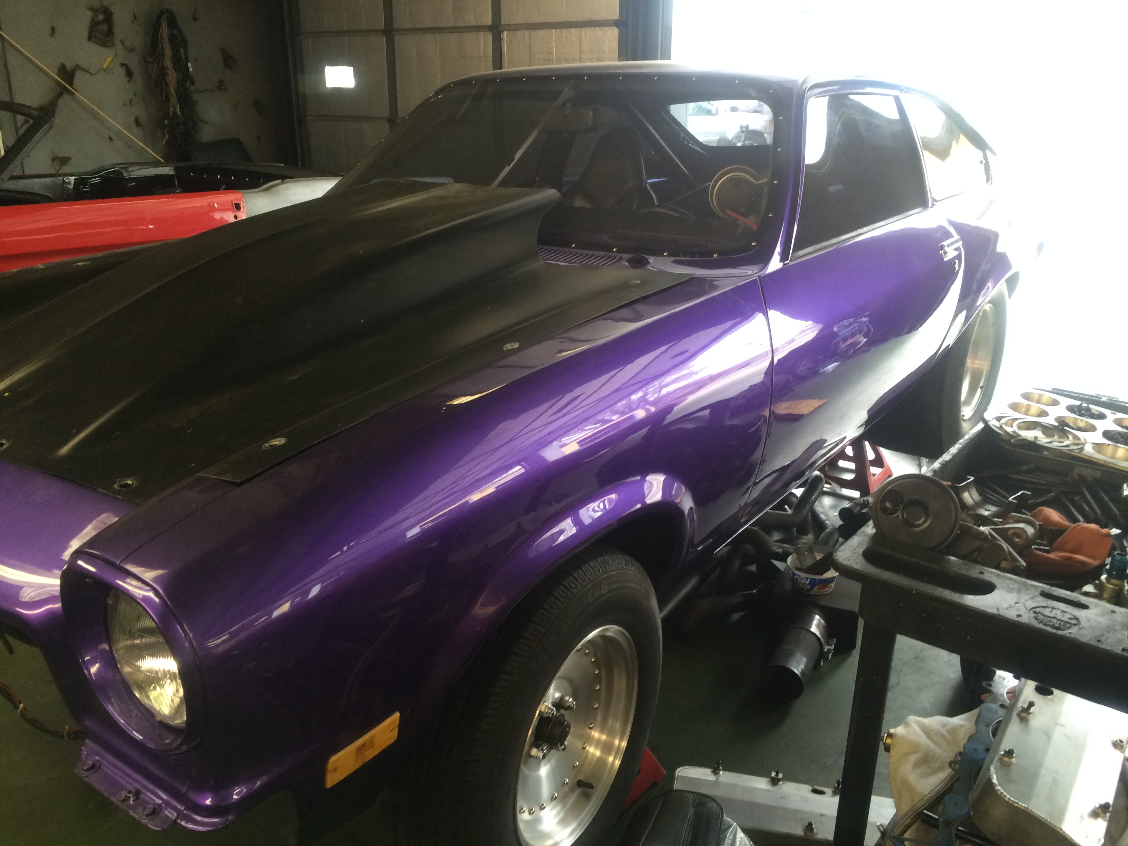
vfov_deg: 48.2
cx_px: 564
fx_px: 945
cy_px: 423
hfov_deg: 61.7
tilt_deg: -18.6
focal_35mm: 29
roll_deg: +0.8
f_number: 2.2
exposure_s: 1/30
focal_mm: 4.15
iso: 80
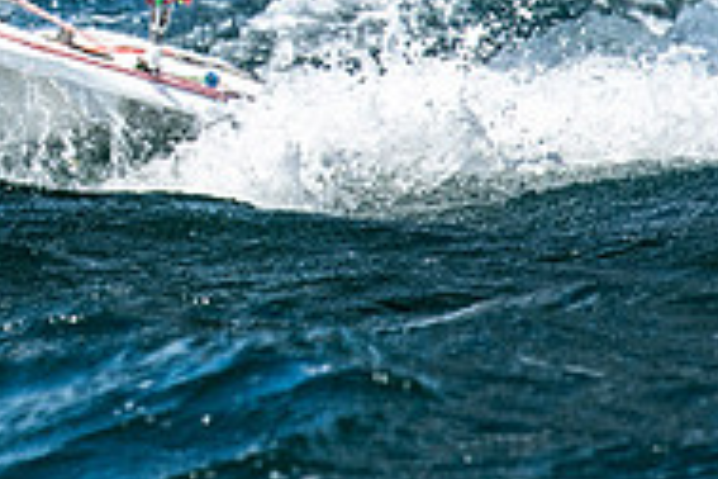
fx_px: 32766
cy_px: -356
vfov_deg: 0.8
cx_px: -437
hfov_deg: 1.3
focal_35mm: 1643
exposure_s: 1/4000
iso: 500
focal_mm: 300
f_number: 5
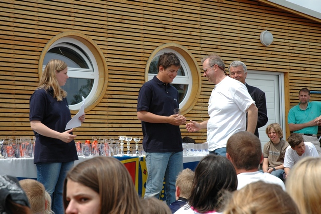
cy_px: 107
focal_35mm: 82
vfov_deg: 16.5
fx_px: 735
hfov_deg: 24.6
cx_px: 160
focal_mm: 55
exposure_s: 1/320
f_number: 9
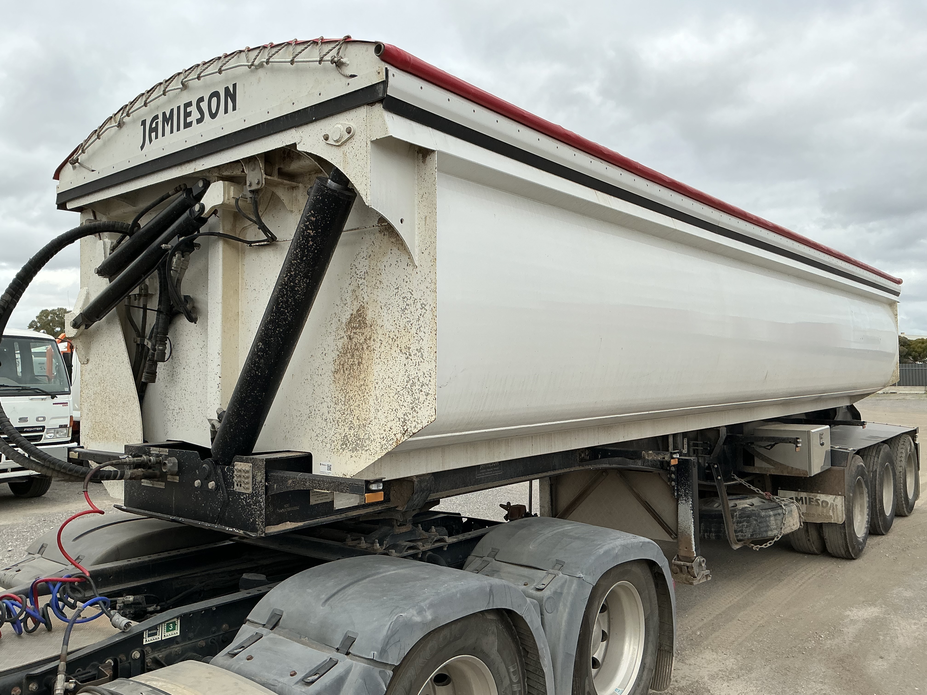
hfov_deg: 63.4
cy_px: 348
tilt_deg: +2.5
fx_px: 750
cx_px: 464
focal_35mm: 28
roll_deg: +0.4
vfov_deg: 49.7
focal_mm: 3
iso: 25
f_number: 1.8
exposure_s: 1/912
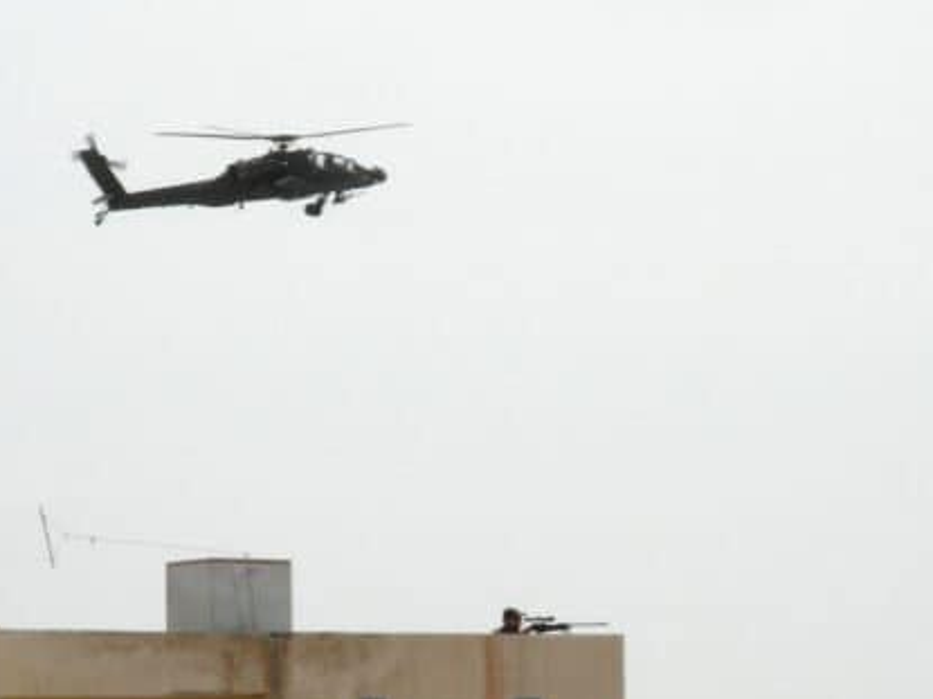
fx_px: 7383
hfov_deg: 7.2
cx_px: 486
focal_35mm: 274
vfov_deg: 5.4
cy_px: 551
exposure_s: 1/443
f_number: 6.8
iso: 50
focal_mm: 24.7
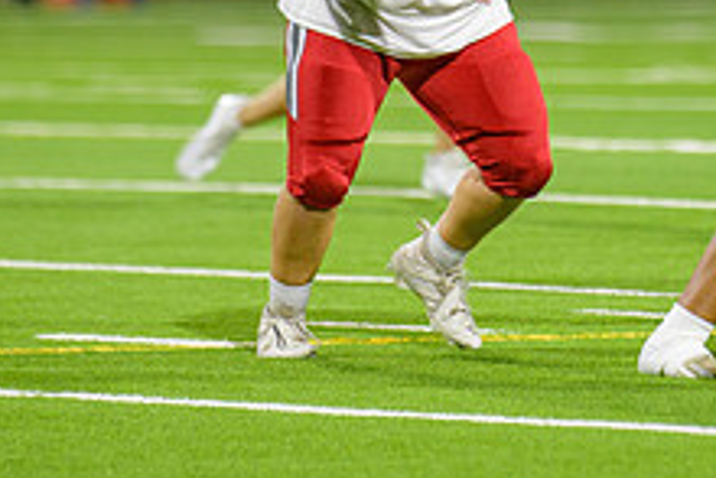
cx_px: 592
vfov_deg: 2.1
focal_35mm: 658
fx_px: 13095
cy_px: -70
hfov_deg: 3.1
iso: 1250
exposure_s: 1/250
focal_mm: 250
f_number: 2.8
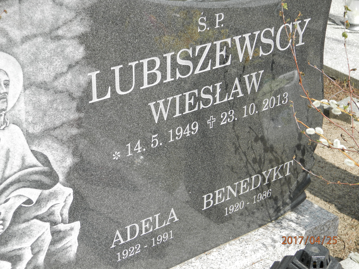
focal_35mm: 68
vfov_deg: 21.6
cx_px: 180
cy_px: 134
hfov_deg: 28.6
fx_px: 705
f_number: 4
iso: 80
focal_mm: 12.2
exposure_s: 1/320
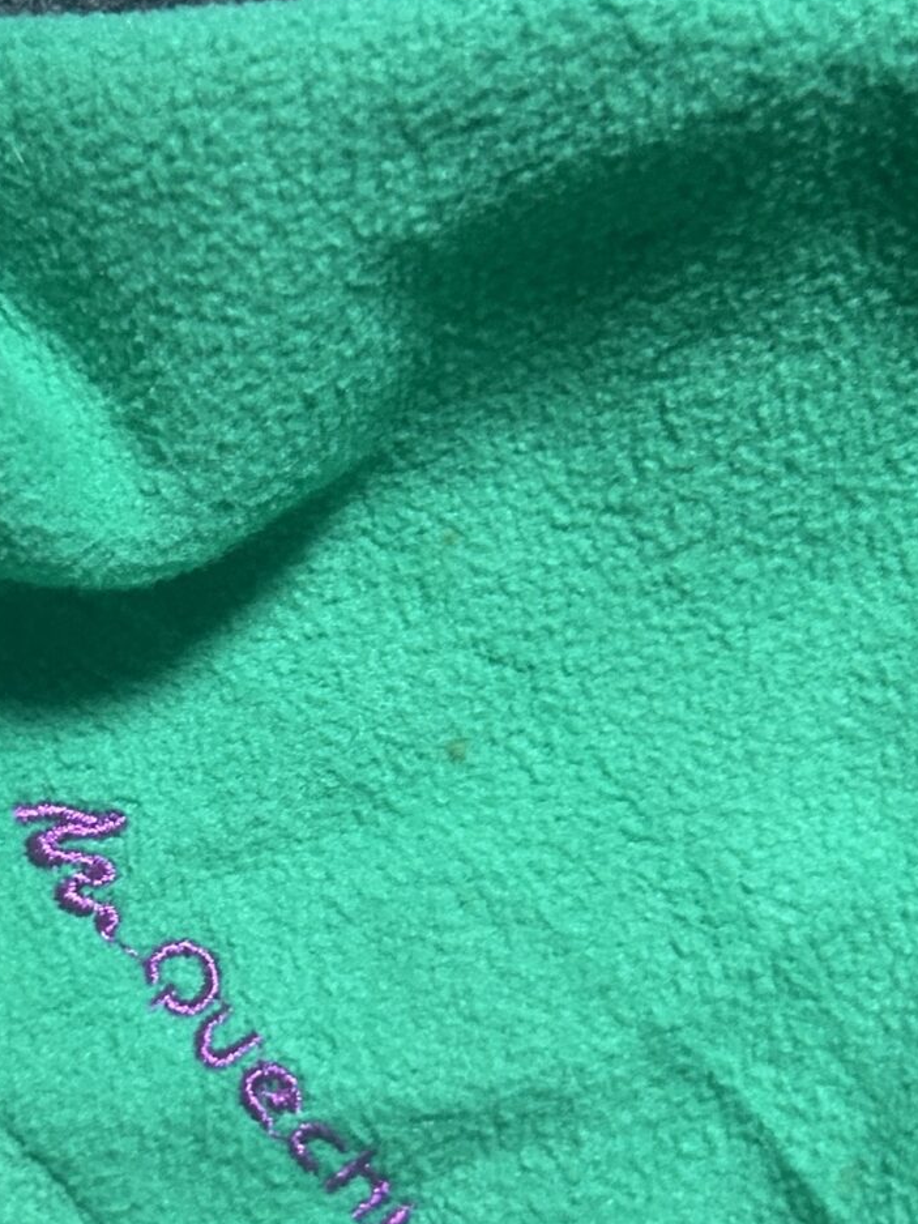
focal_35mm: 71
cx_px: 235
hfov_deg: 20.6
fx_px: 2510
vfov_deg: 27.4
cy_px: 649
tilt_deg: -57.3
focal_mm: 5.7
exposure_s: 1/50
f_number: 1.5
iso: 250
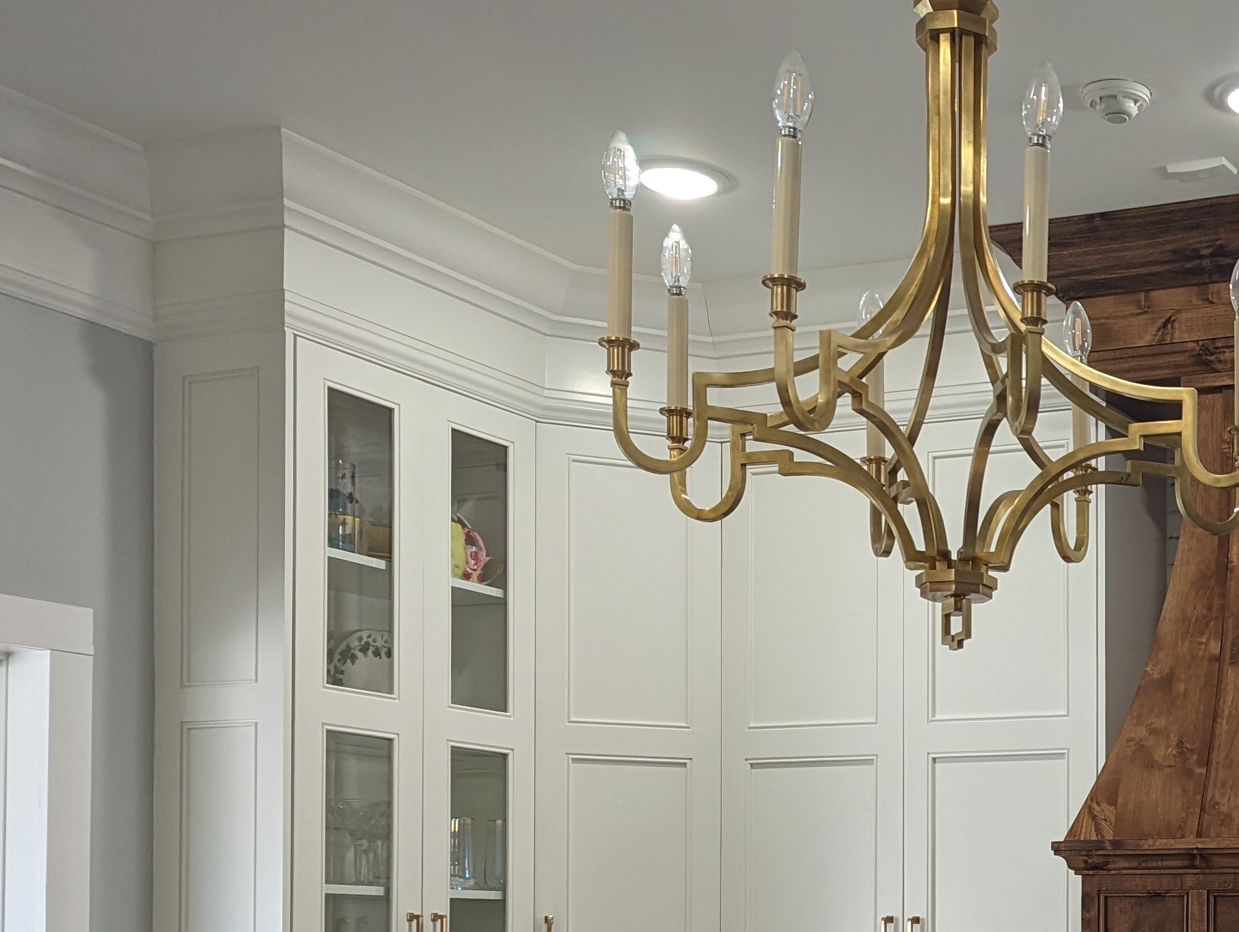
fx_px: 1935
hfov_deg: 32.0
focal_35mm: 54
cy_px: 896
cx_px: 1306
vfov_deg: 25.9
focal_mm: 6.81
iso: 197
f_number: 1.85
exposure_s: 1/120
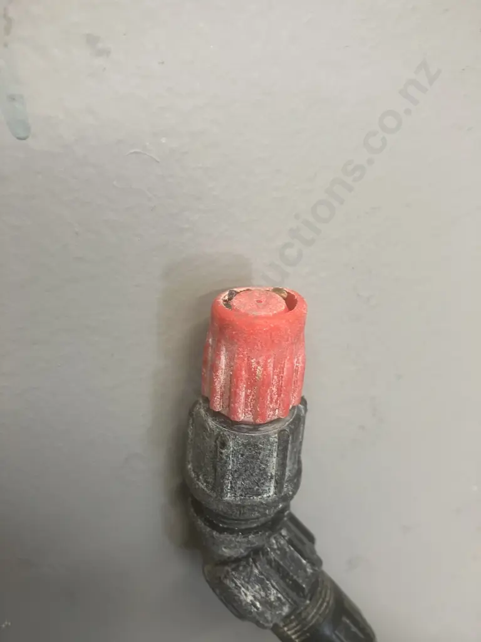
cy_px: 321
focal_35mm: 28
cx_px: 240
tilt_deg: -29.6
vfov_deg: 63.4
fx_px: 519
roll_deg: +6.1
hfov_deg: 49.7
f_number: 1.8
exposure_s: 1/50
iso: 80
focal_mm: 3.99
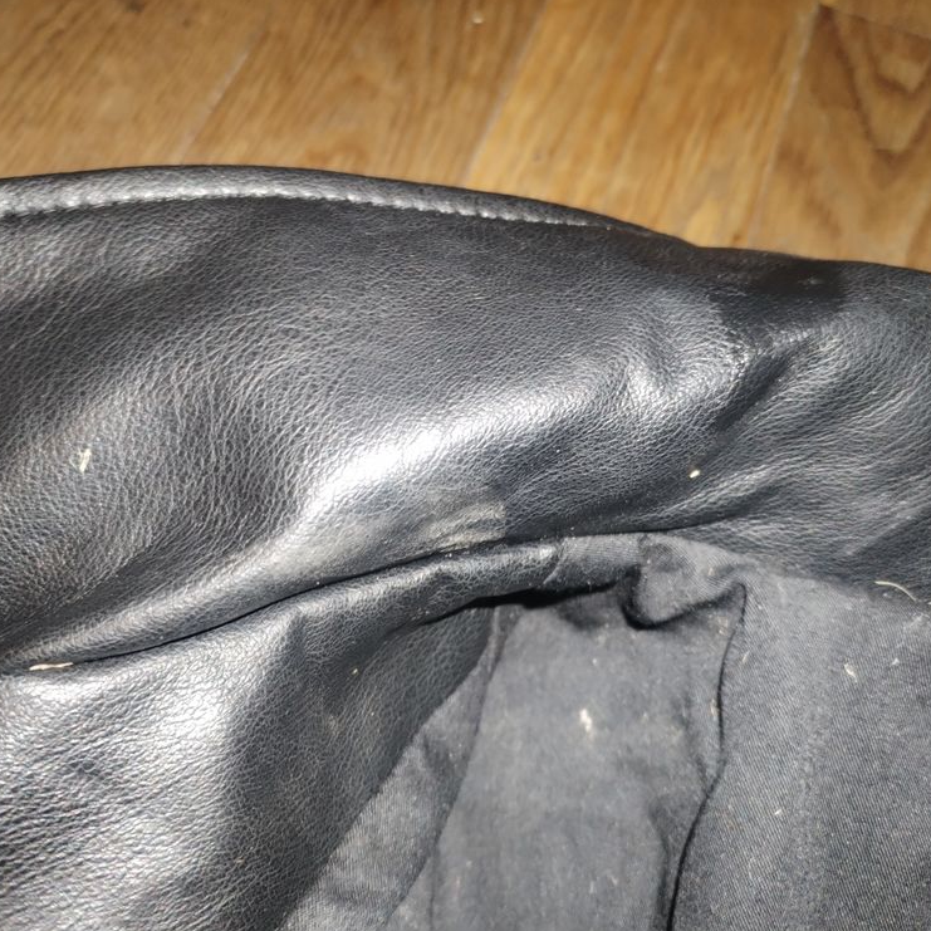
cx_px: 431
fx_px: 943
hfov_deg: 52.5
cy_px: 464
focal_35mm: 31
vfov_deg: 52.5
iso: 954
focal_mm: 4.75
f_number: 1.8
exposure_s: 1/25
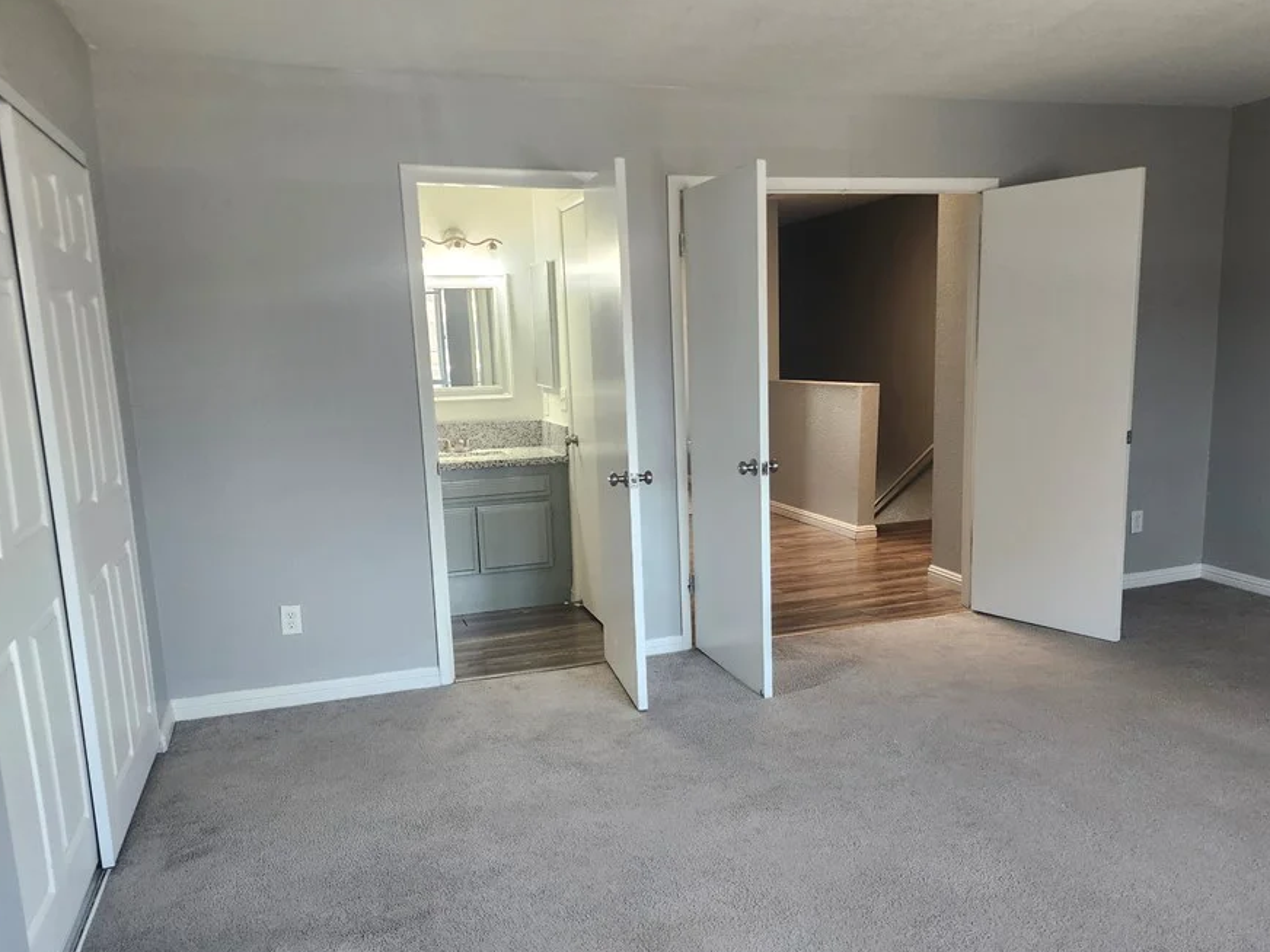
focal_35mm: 27
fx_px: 991
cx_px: 701
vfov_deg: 51.2
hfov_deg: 65.2
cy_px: 531
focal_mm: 5.54
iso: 320
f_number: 1.8
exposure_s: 1/120
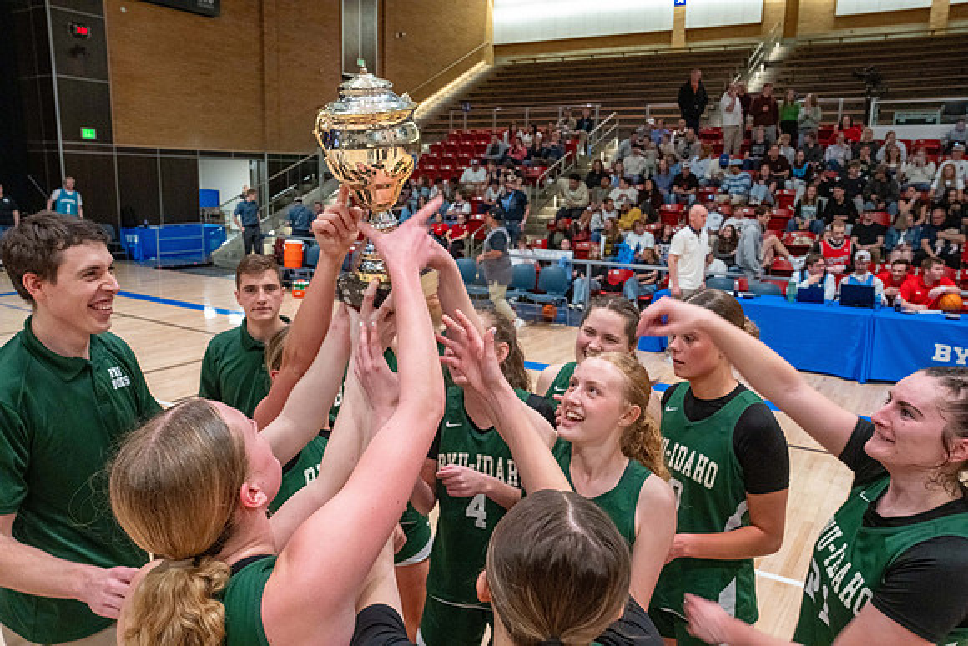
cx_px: 484
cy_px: 323
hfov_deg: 67.4
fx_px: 726
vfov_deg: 48.0
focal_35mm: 27
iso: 6400
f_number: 8
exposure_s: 1/80
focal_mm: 27
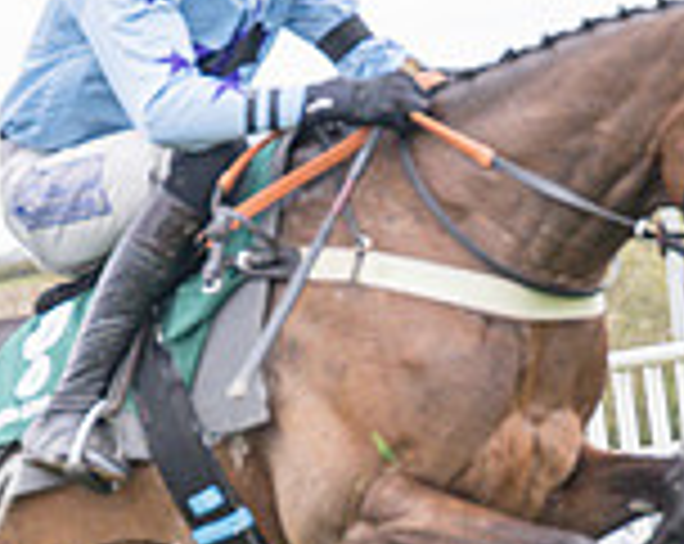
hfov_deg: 6.0
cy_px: 472
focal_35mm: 324
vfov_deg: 4.8
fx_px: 6546
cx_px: 444
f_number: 2.8
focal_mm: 70
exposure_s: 1/1600
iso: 800
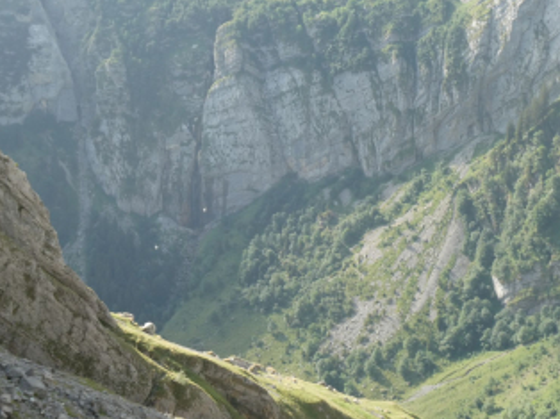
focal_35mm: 83
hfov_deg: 23.6
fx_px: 1342
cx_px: 258
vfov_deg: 17.7
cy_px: 168
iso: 80
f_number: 4.3
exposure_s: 1/160
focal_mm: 10.9
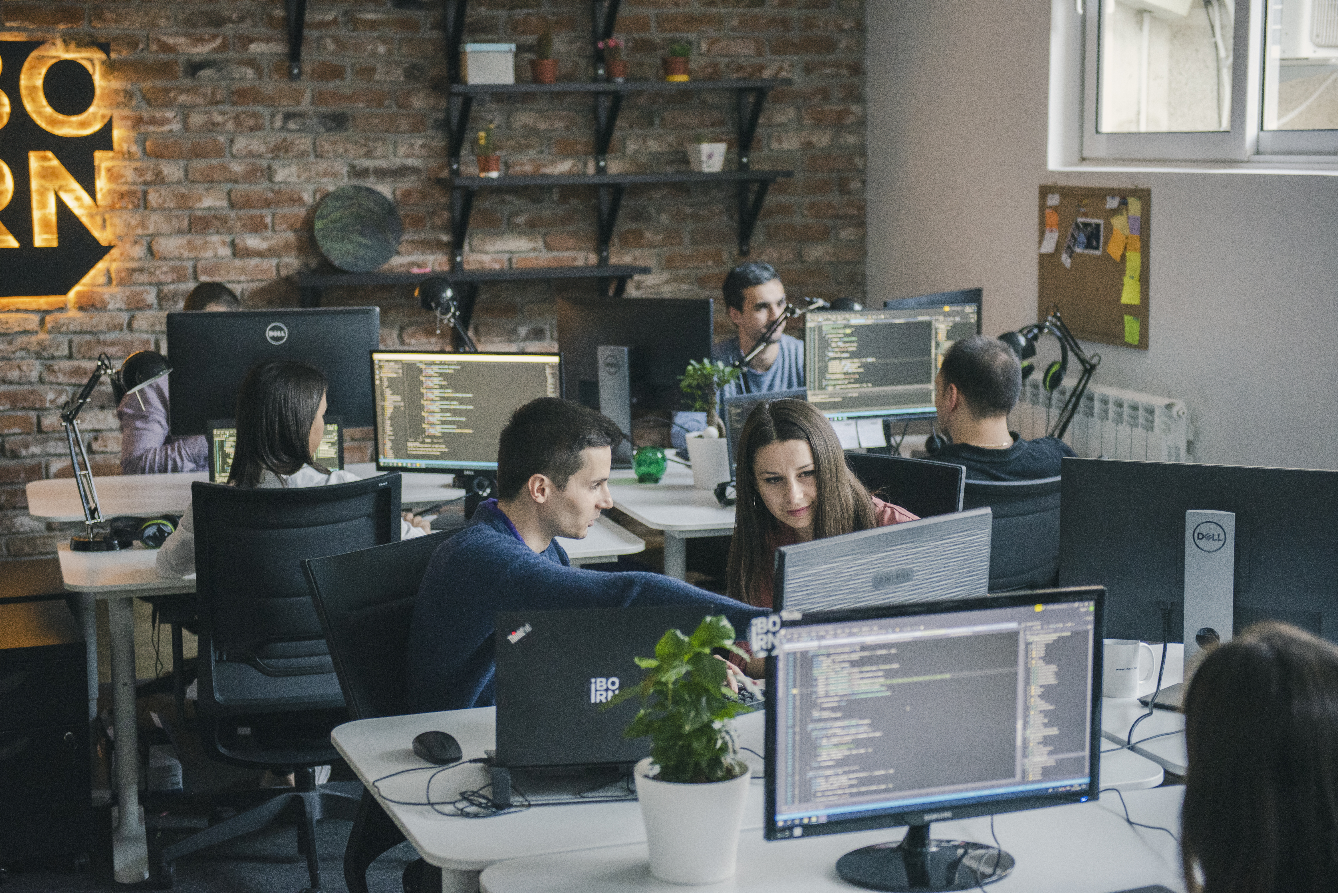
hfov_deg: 34.5
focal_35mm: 58
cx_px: 669
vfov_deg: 23.4
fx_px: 2156
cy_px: 446
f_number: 2.8
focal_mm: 58
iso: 2500
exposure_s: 1/250
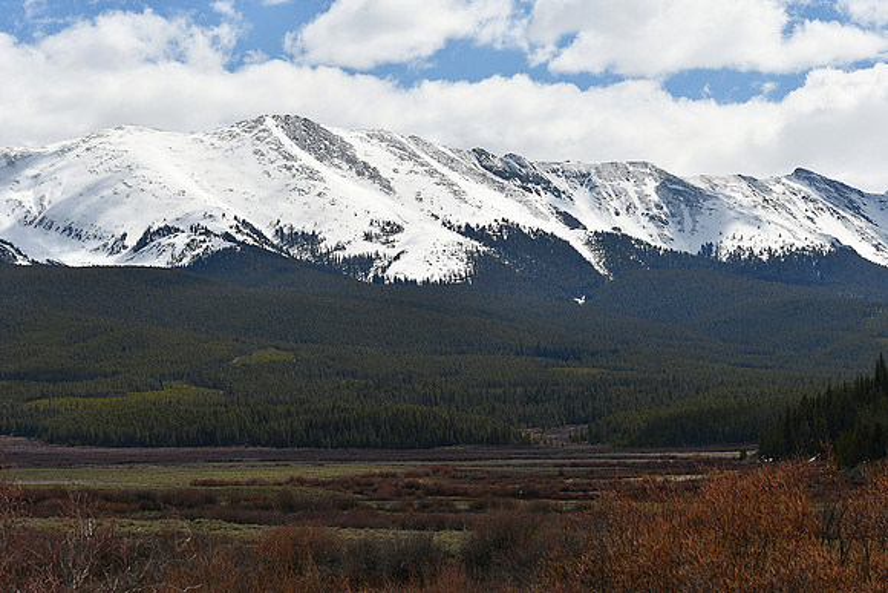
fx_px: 2590
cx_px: 444
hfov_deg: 19.5
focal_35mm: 105
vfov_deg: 13.0
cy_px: 296
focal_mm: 70
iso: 100
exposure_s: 1/400
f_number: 10
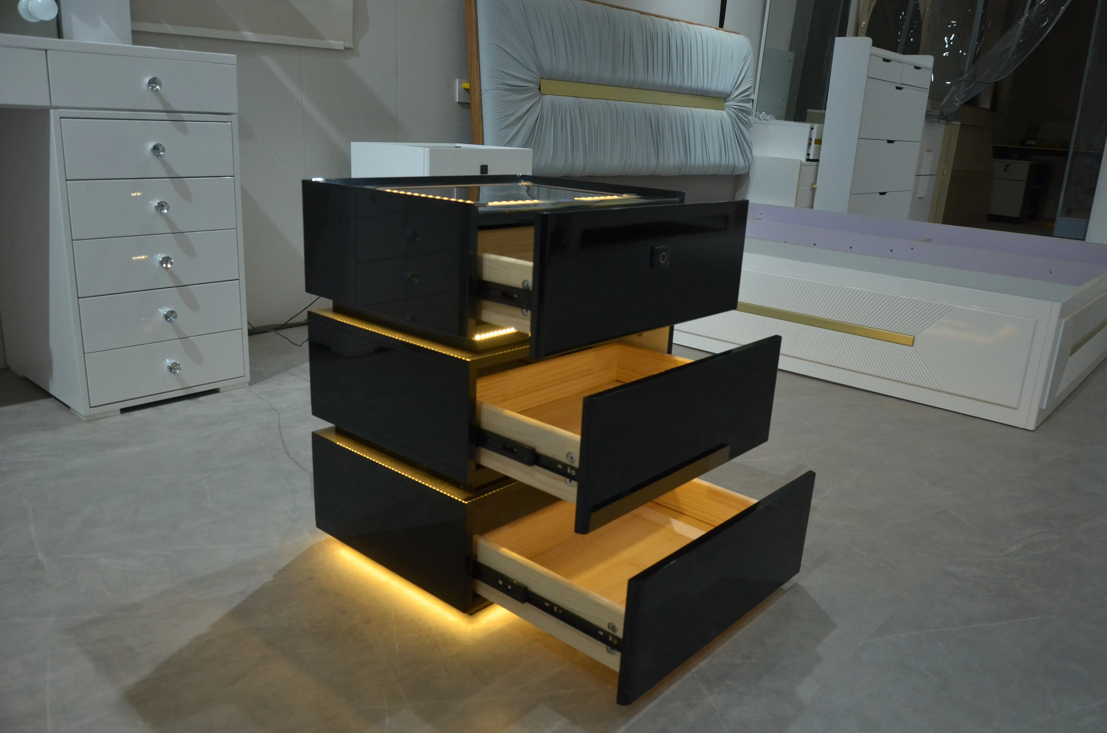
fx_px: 829
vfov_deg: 47.7
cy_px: 366
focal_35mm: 27
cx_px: 554
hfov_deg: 67.5
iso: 900
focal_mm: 18
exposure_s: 1/640
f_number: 4.5
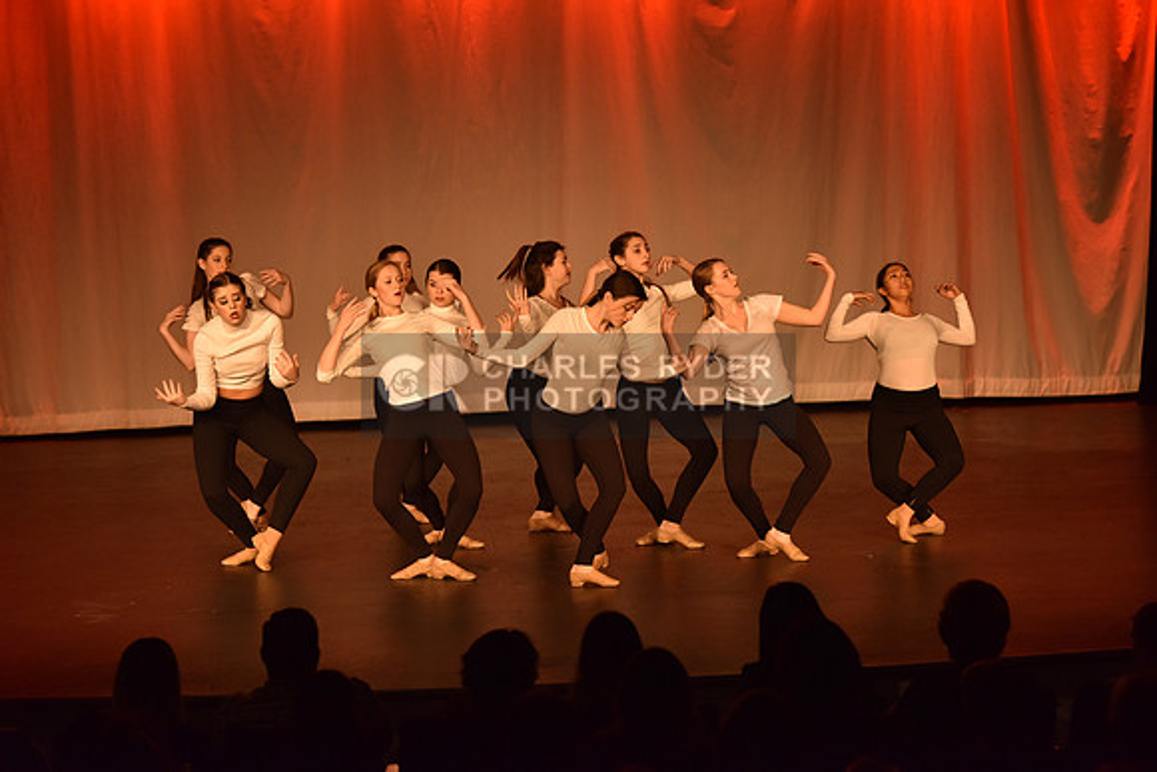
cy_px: 386
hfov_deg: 17.6
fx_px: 3729
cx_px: 578
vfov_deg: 11.8
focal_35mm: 116
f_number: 4.5
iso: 2000
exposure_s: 1/250
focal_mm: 116
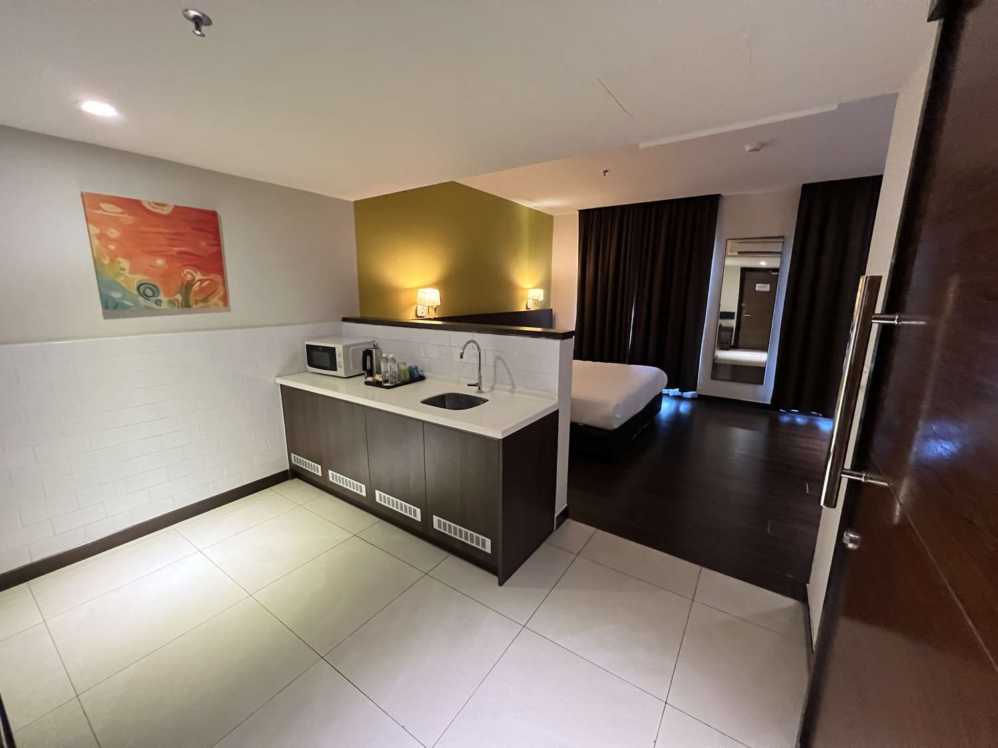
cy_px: 374
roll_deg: +0.1
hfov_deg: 106.2
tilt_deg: -11.7
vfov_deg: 89.9
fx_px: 375
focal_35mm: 13
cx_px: 499
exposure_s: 1/50
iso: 800
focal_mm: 1.57
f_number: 1.8
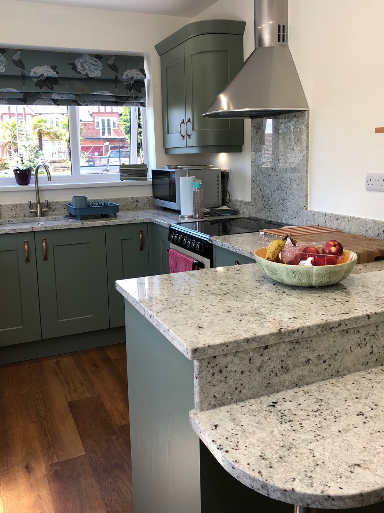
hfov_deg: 44.1
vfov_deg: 56.6
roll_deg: +0.5
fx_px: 473
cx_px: 207
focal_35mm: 32
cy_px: 224
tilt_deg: -7.9
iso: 32
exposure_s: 1/100
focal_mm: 4
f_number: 1.8
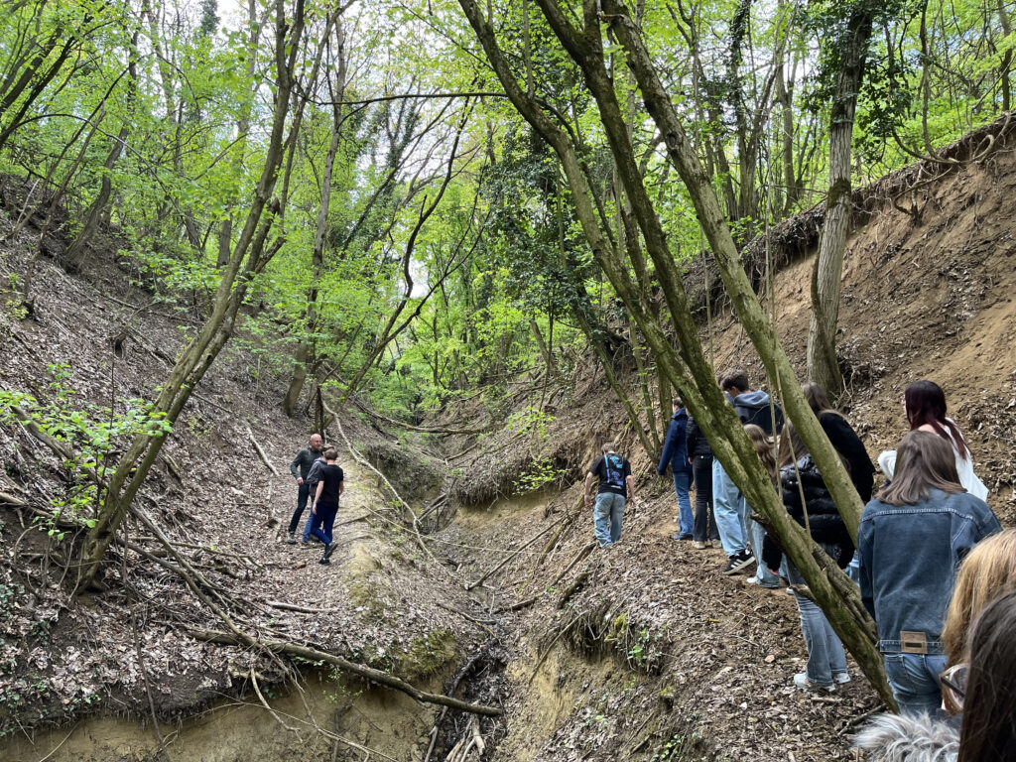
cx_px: 508
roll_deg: -0.8
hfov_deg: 67.3
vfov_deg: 53.1
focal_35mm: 26
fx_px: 763
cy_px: 381
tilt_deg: +8.7
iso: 50
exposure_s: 1/164
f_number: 1.6
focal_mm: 5.1
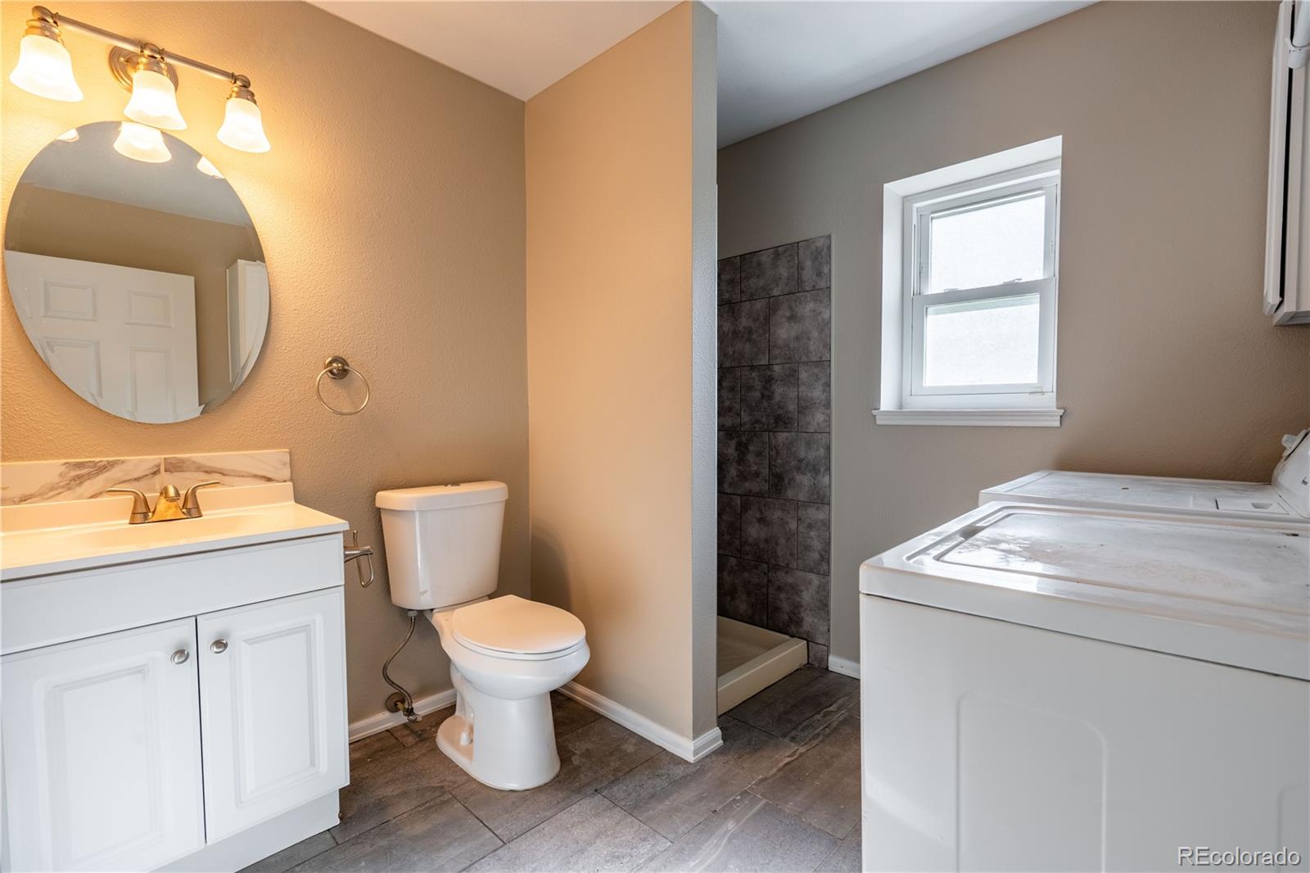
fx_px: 582
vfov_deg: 73.7
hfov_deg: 96.7
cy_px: 436
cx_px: 655
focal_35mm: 16
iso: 320
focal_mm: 16
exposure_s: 1/640
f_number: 7.1
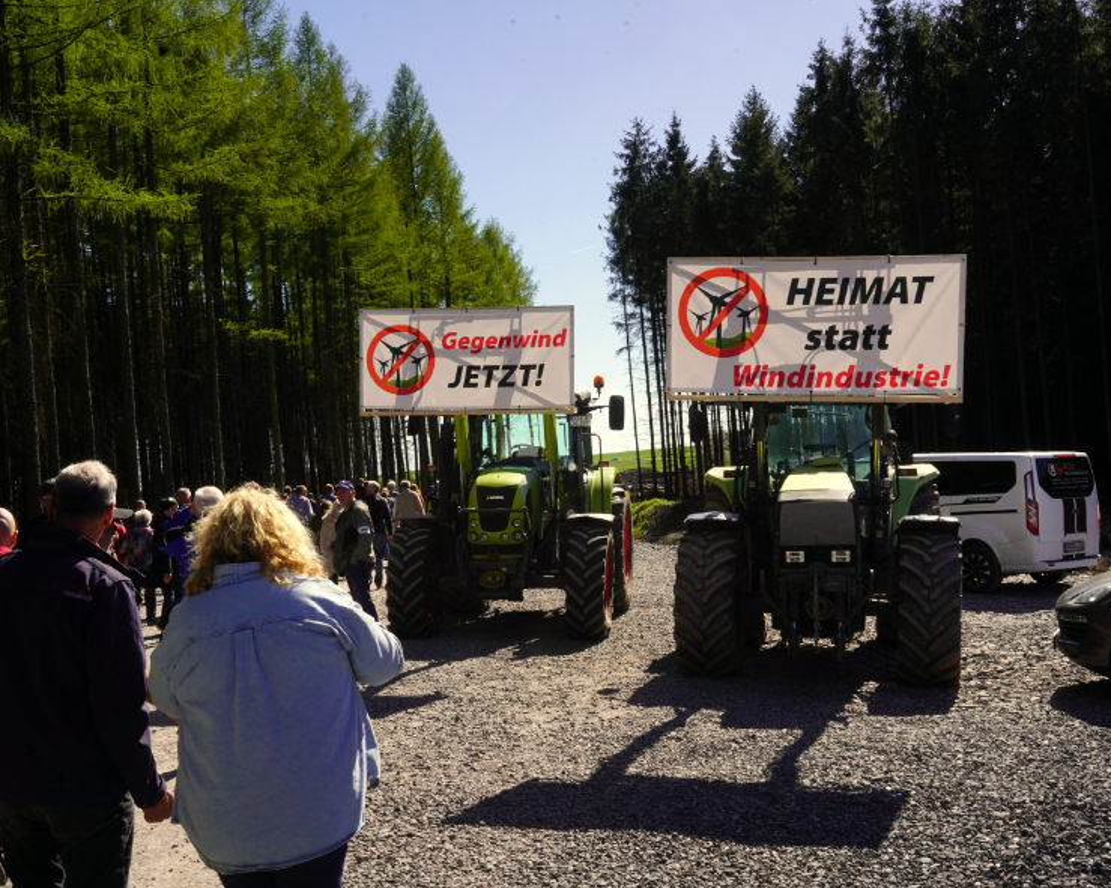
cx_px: 604
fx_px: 1315
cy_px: 449
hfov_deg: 45.8
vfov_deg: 37.3
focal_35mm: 40
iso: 800
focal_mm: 35
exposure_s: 1/400
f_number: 22
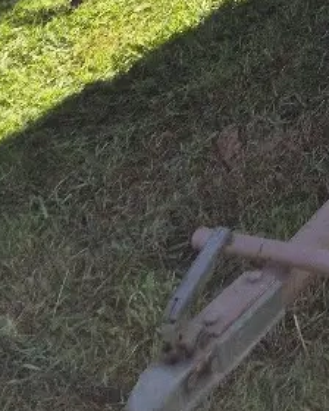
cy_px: -481
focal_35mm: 107
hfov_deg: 13.0
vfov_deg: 14.1
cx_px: 605
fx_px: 1302
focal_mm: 5.4
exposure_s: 1/1667
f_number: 1.8
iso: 25
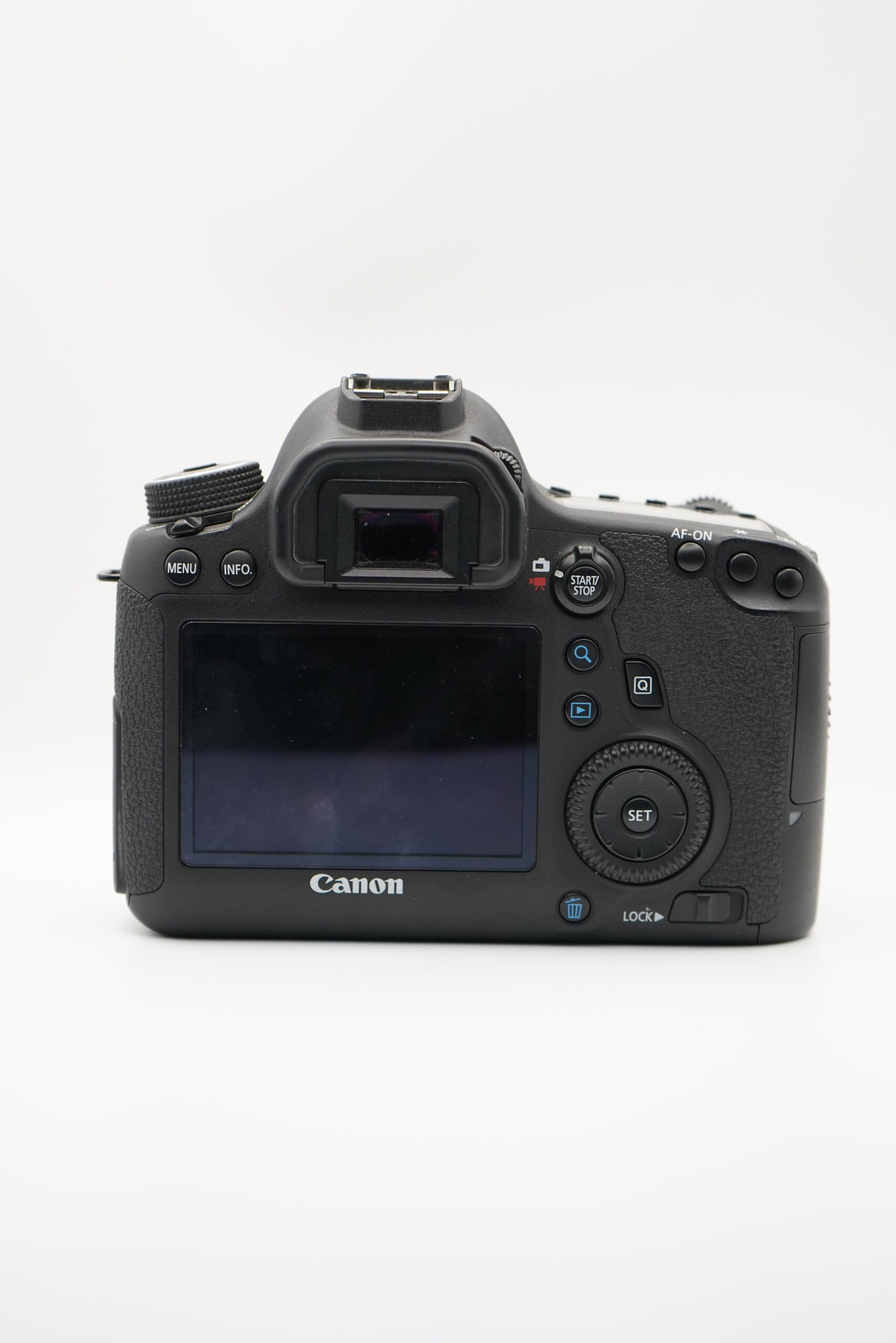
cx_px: 448
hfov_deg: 25.1
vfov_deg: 36.9
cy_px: 672
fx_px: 2016
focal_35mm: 54
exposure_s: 1/250
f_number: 5.6
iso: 2000
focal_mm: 54
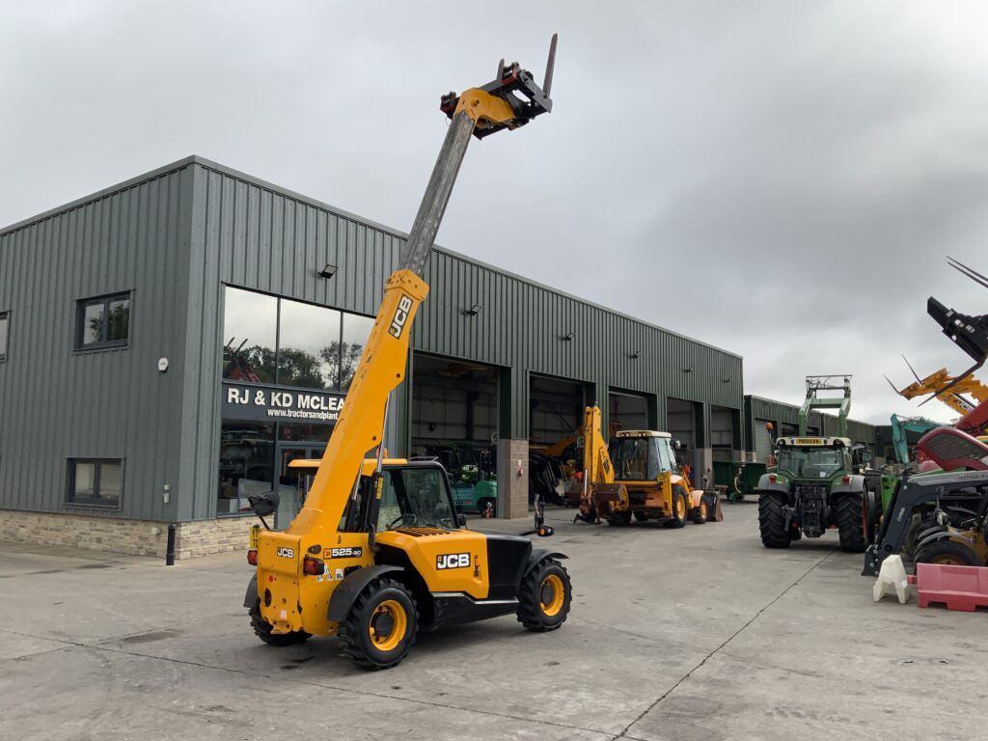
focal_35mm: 29
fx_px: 828
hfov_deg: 61.7
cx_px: 494
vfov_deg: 48.2
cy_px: 370
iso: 16
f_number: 1.8
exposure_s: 1/2801
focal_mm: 3
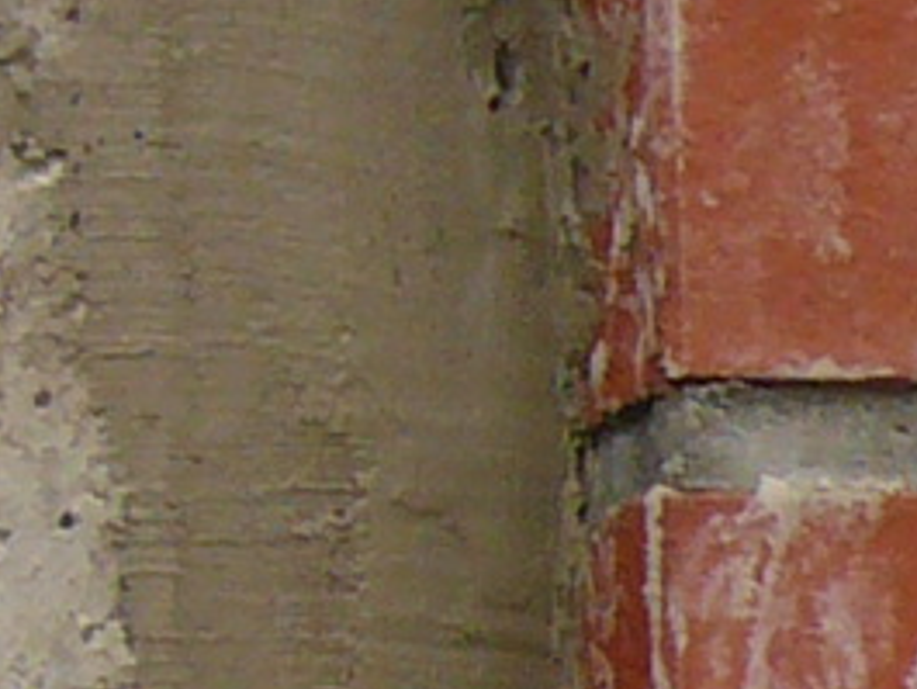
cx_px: -1332
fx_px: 8958
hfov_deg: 5.6
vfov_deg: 4.4
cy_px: 1073
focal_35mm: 338
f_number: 3.1
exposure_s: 1/60
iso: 100
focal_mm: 6.1
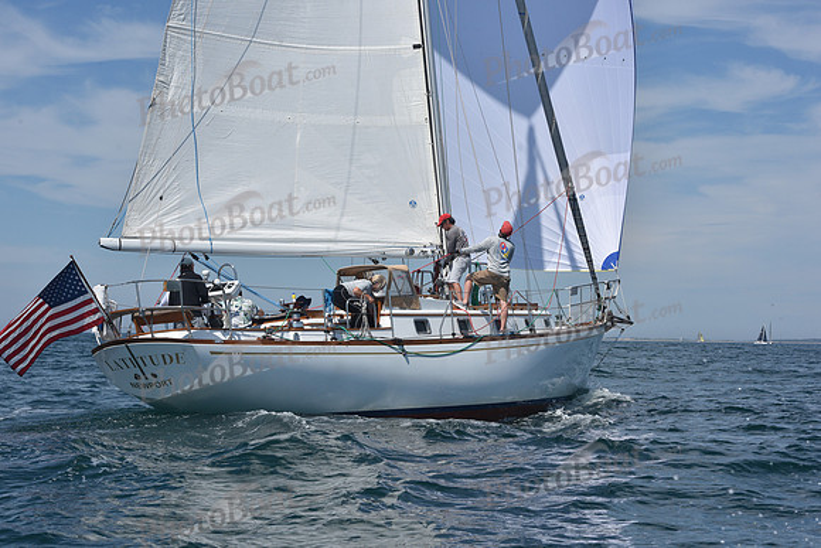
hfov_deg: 28.8
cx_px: 410
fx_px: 1597
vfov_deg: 19.5
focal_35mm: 70
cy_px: 274
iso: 250
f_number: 11
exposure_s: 1/800
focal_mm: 70
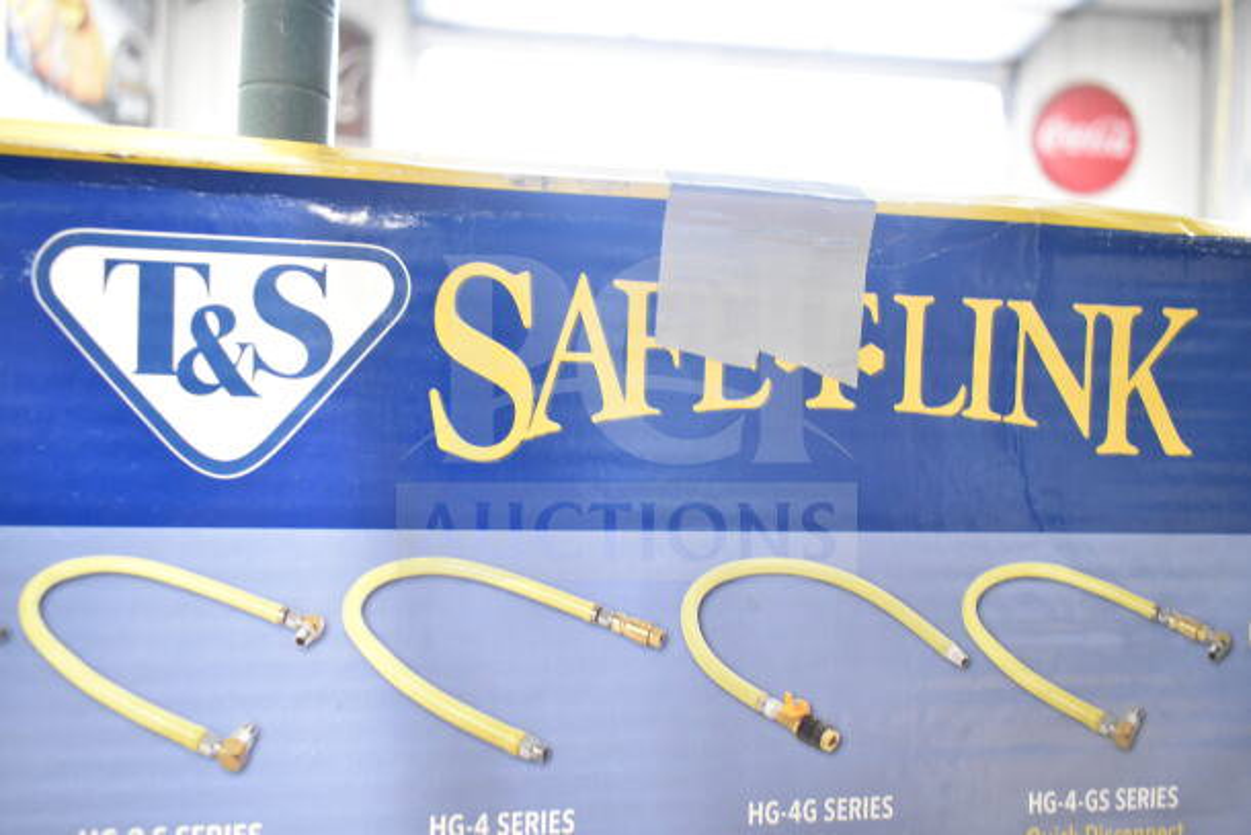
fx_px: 938
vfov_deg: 48.0
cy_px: 418
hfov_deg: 67.4
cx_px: 626
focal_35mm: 27
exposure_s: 1/30
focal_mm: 18
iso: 2500
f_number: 3.5
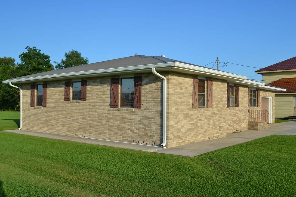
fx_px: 271
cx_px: 148
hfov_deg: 57.2
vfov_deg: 40.0
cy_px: 98
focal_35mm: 33
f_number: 7.1
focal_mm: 22
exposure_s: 1/200
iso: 100
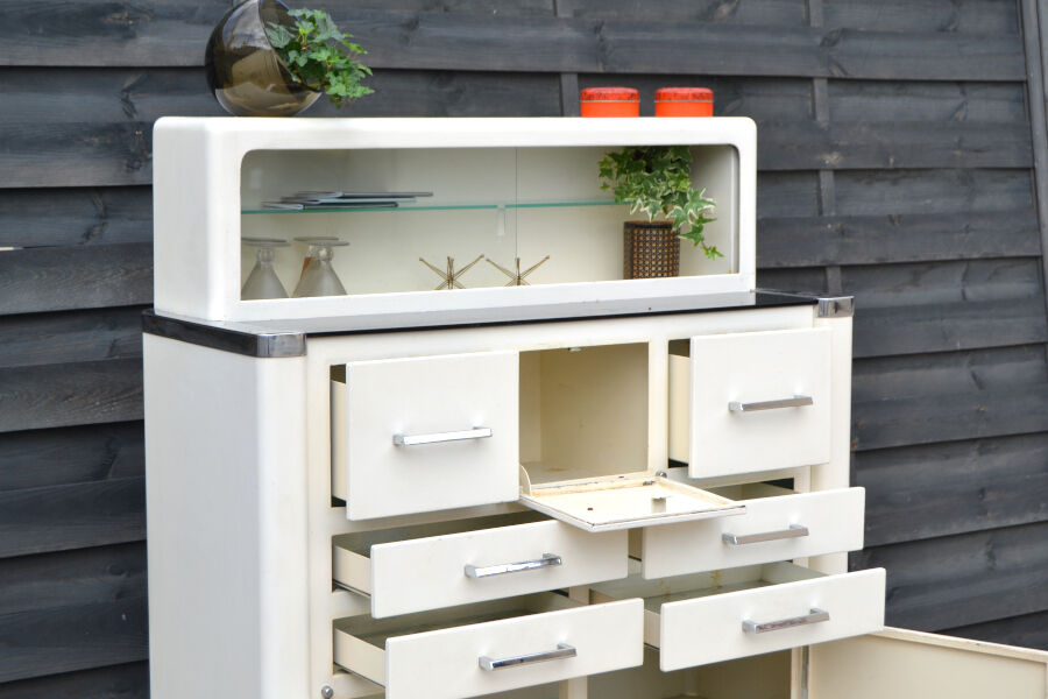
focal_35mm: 69
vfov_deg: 19.7
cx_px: 524
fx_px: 2009
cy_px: 350
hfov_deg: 29.2
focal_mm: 46
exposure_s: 1/250
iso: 100
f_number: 8
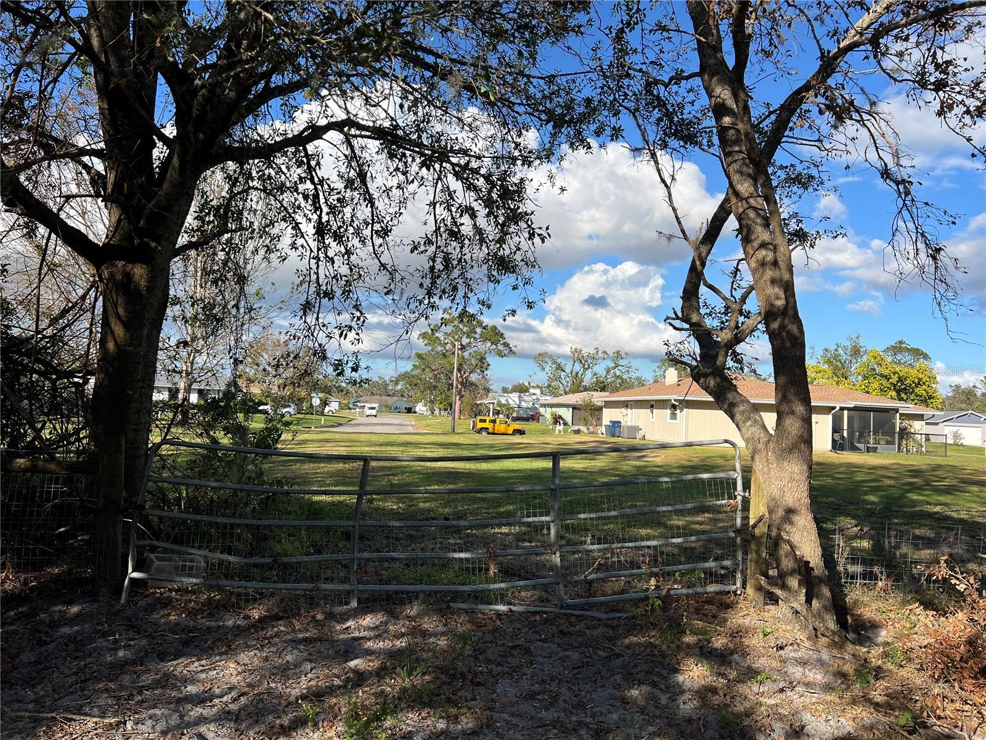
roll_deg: -2.8
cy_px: 370
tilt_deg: +2.6
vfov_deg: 53.1
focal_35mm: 26
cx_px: 493
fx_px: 741
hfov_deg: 67.3
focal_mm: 5.7
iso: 50
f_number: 1.5
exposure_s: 1/3704
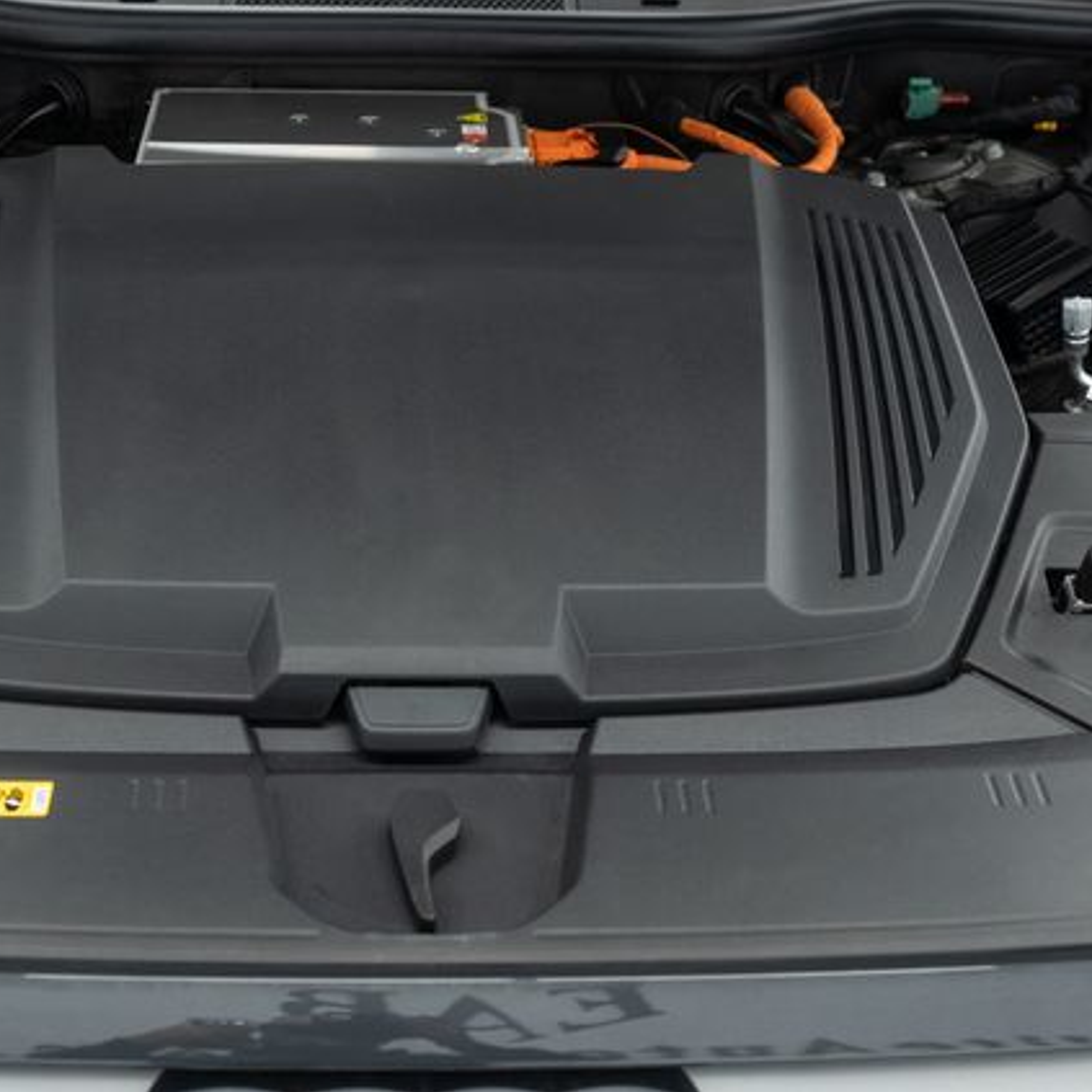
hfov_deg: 31.5
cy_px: 543
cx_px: 413
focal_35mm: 54
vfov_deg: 31.6
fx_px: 1927
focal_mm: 28
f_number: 3.2
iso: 500
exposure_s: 1/40
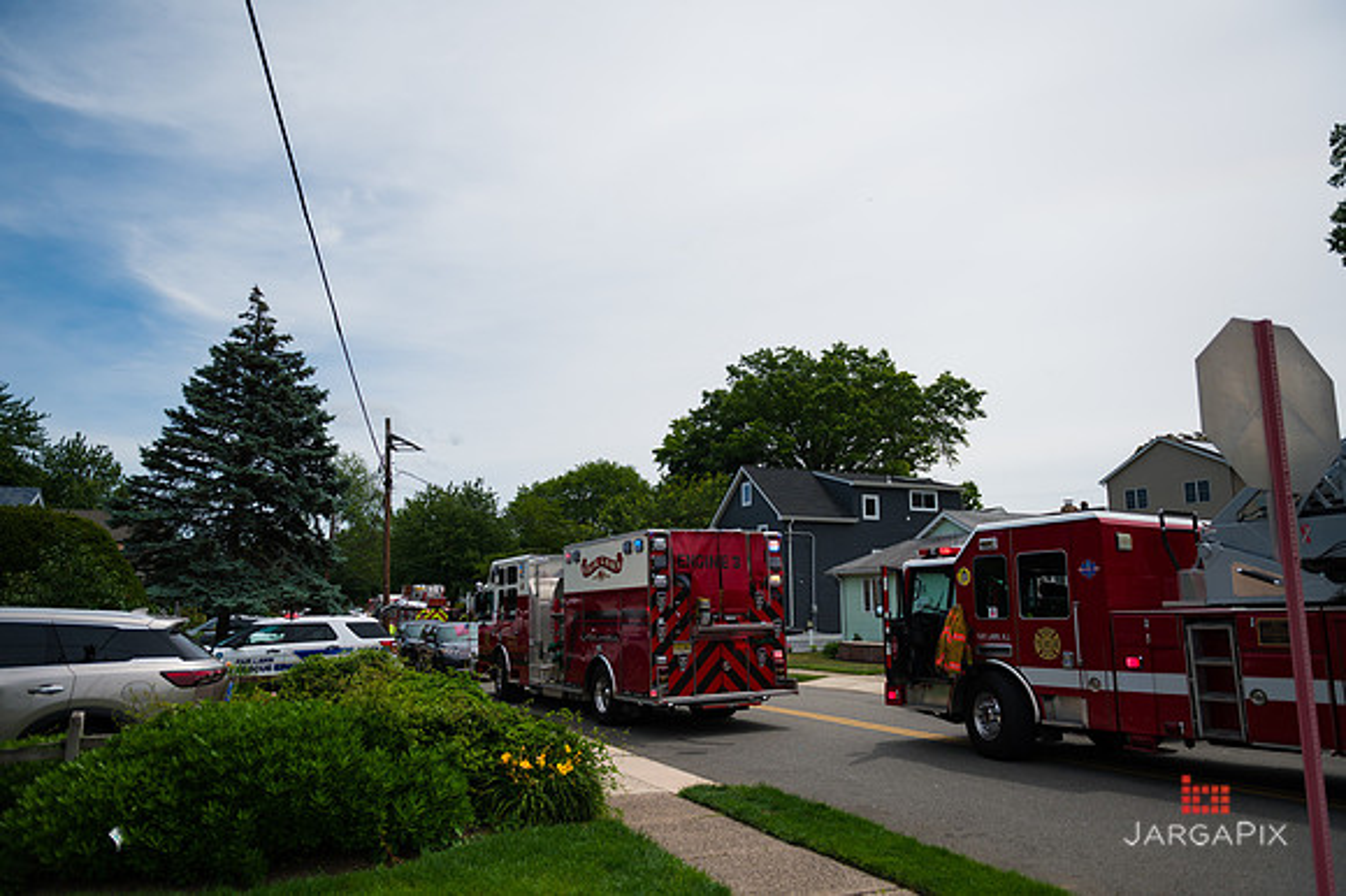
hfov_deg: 73.8
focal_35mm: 24
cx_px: 673
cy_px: 448
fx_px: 897
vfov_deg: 53.1
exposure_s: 1/8000
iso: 200
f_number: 3.2
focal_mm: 24
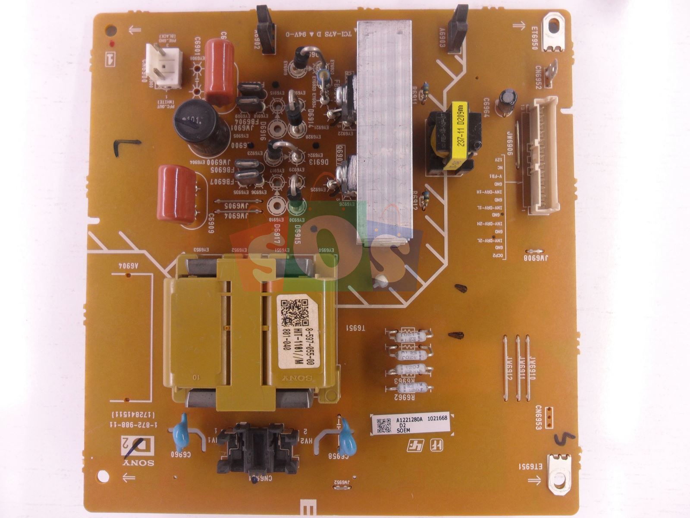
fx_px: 538
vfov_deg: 51.4
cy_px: 259
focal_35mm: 27
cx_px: 345
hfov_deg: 65.3
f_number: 3.5
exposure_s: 1/45
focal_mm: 4.9
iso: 120
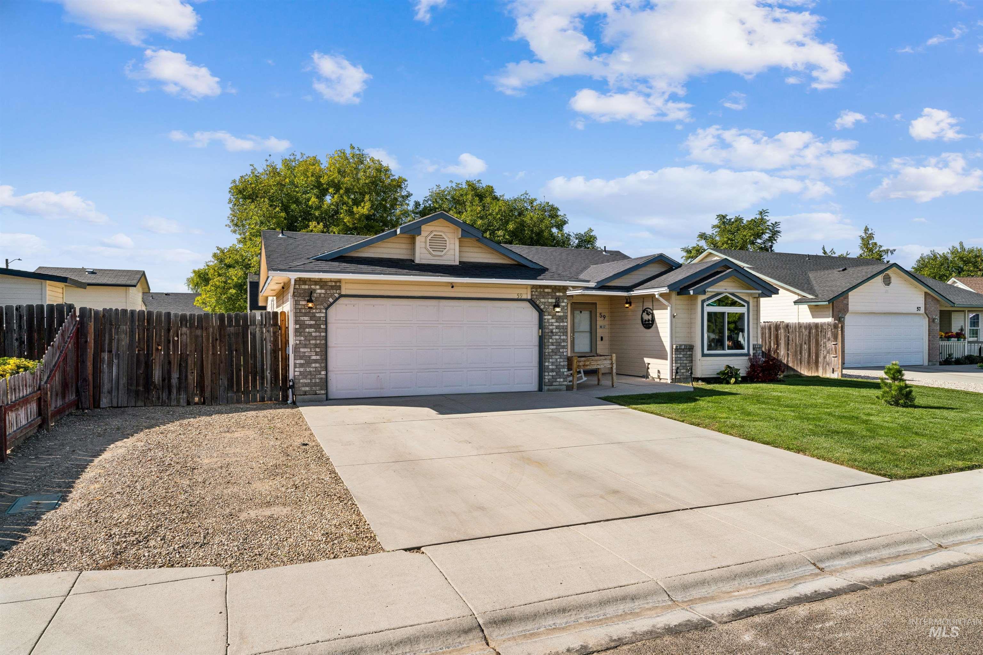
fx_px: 601
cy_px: 328
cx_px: 492
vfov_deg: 57.2
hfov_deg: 78.6
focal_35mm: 22
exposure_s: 1/320
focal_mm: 22
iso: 400
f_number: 13
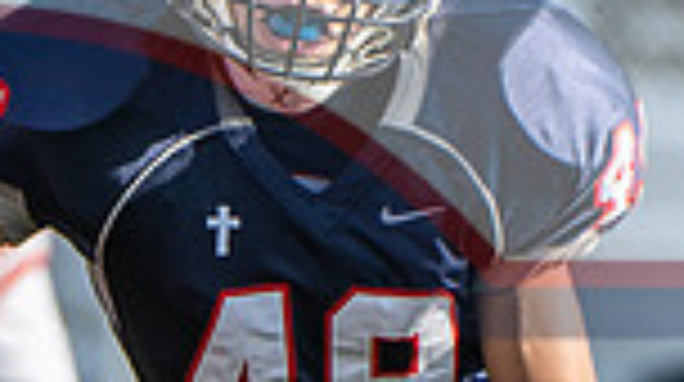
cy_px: 324
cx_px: -304
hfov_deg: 1.1
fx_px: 35426
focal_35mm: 1956
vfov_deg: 0.6
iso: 72
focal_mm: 280
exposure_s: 1/1000
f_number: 4
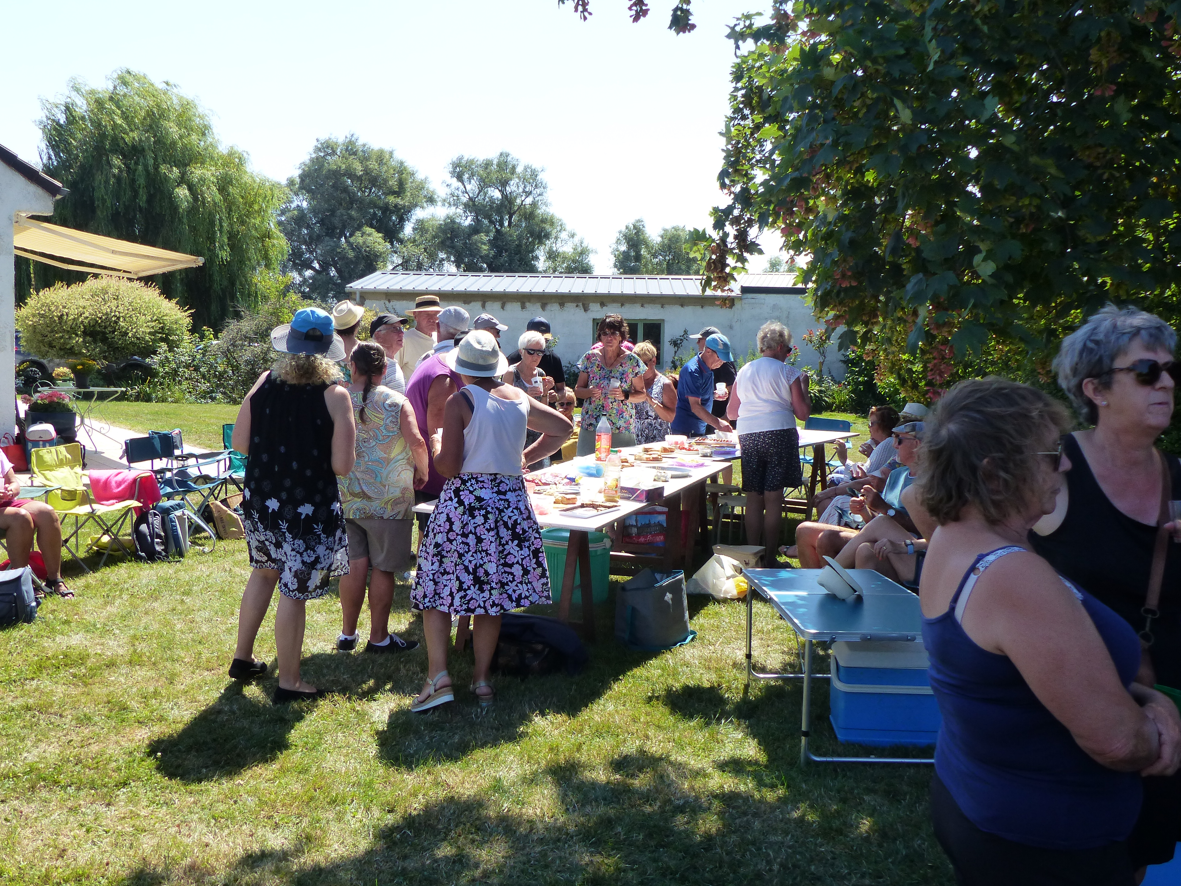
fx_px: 1160
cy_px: 445
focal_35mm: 34
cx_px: 584
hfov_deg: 54.0
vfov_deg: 41.8
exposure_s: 1/500
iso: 160
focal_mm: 5.9
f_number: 4
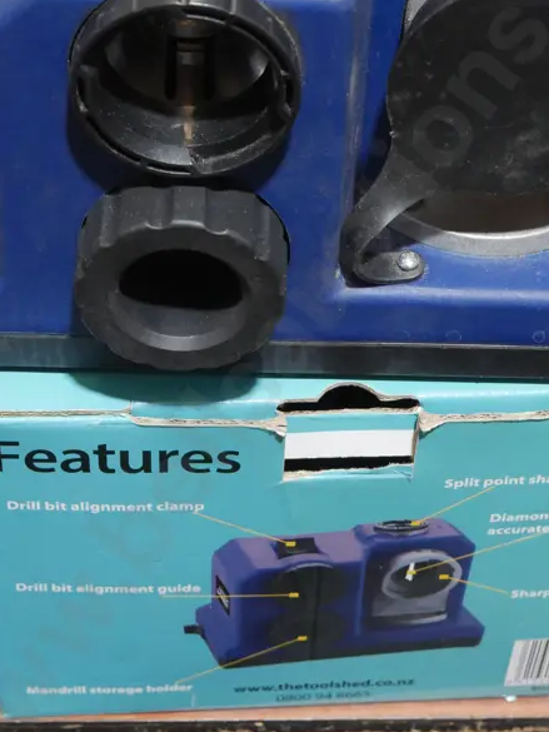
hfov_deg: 17.6
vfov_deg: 23.2
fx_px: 1776
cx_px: 330
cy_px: 284
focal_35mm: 84
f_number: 5.2
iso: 800
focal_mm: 24
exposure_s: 1/60
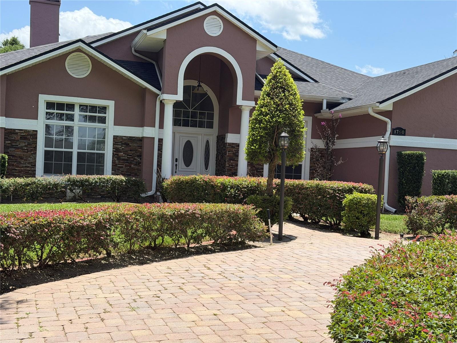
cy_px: 172
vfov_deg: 30.3
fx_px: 634
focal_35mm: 48
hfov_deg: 39.7
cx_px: 228
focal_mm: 6.76
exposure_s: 1/3534
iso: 80
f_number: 1.78
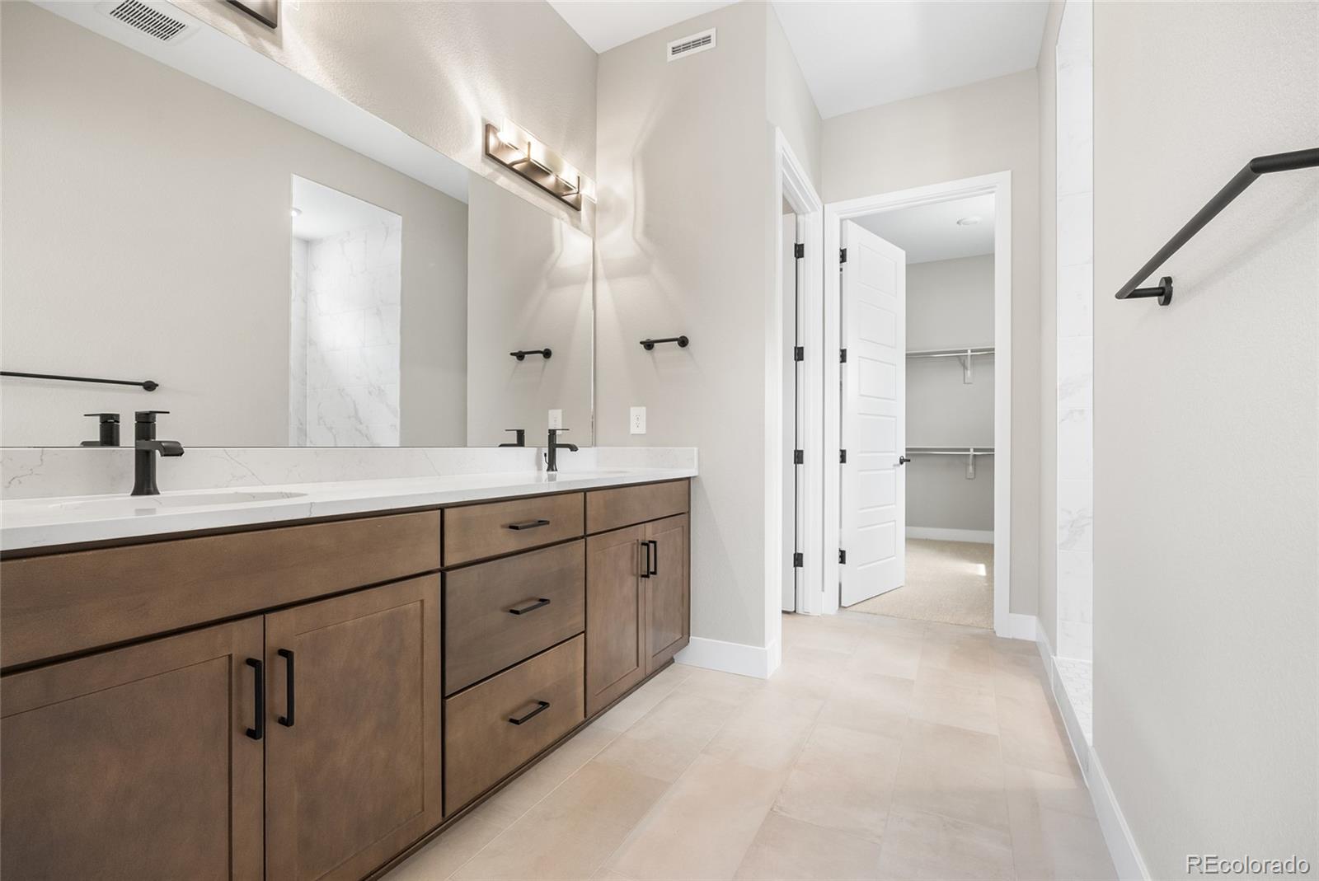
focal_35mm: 16
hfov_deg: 96.7
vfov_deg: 73.8
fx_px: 587
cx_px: 660
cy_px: 440
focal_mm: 16
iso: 200
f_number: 8
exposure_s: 1/160
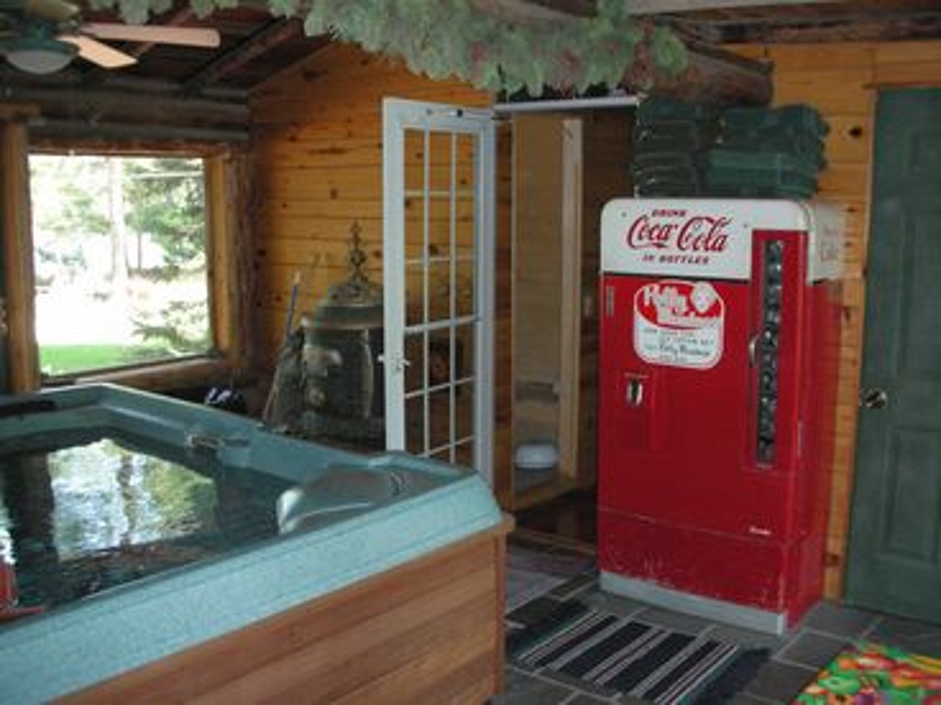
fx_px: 951
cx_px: 470
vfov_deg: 40.7
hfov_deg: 52.6
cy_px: 352
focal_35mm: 35
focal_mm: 5.8
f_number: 3
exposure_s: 1/60.1
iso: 200
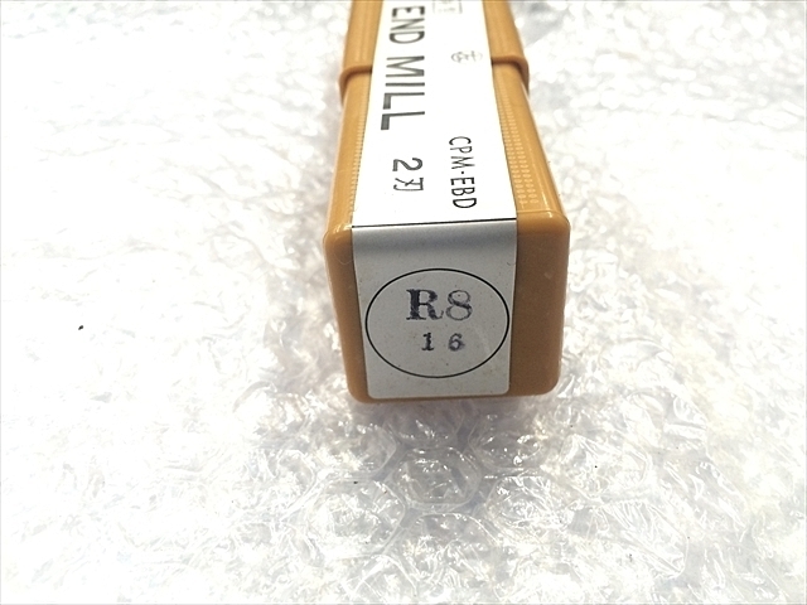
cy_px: 302
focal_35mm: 29
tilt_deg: -39.0
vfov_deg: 48.2
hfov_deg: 61.7
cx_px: 404
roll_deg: -2.0
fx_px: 676
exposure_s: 1/30
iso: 125
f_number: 2.2
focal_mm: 4.15
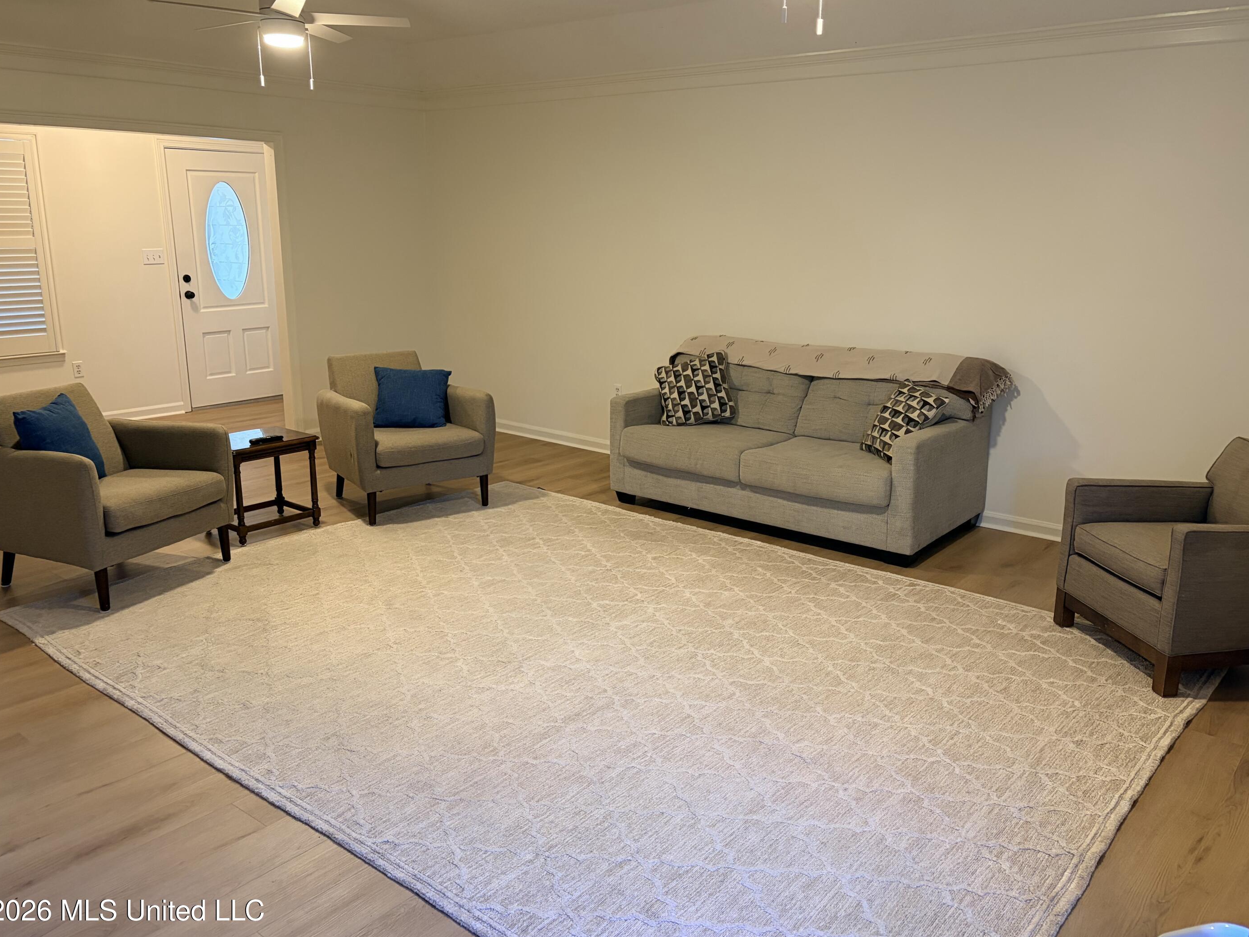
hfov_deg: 63.4
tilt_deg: -12.7
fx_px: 1010
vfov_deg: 49.7
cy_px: 452
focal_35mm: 28
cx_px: 638
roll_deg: -1.0
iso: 160
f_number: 1.6
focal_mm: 5.96
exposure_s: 1/60
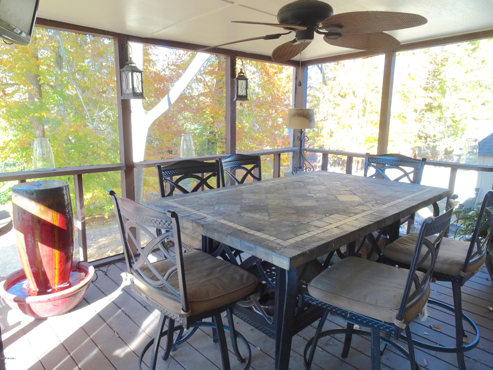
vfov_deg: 56.8
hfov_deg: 71.6
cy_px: 185
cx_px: 246
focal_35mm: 24
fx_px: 342
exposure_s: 1/30
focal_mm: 4.1
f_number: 3.5
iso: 100
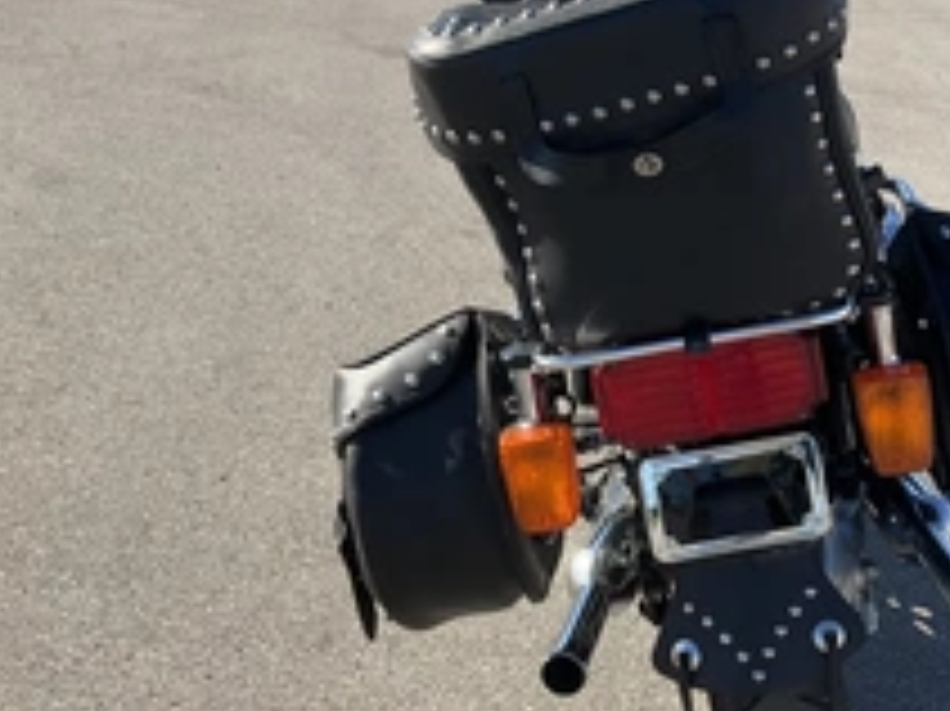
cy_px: 310
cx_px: 716
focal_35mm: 55
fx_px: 1509
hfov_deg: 34.2
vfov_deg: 26.5
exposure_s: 1/944
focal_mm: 3
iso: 25
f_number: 1.8
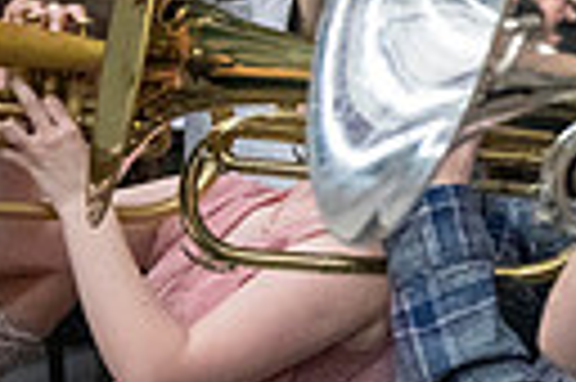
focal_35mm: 109
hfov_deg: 15.4
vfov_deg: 12.3
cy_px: -25
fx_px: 1742
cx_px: 1116
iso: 10000
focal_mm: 24
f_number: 4
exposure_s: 1/500
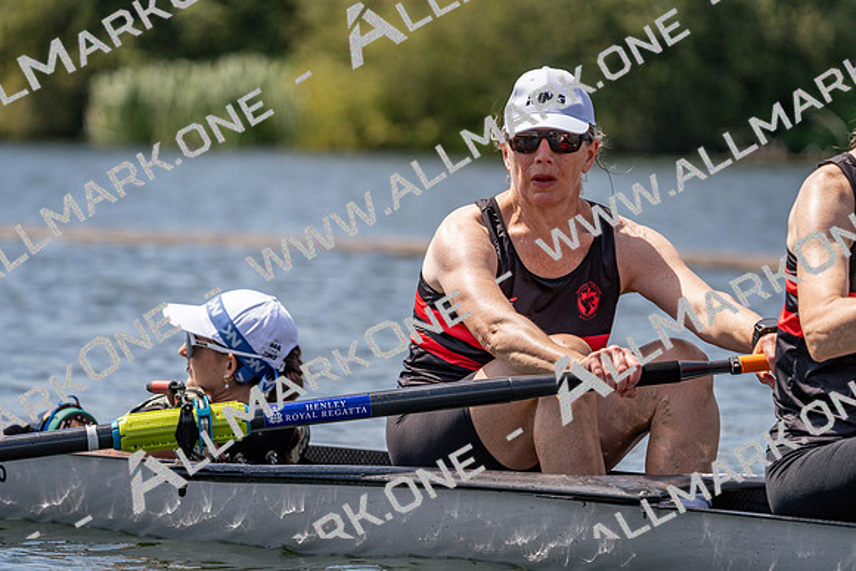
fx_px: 7087
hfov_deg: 6.9
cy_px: 286
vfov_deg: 4.6
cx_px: 428
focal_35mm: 298
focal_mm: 298
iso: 250
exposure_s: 1/2000
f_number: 5.6
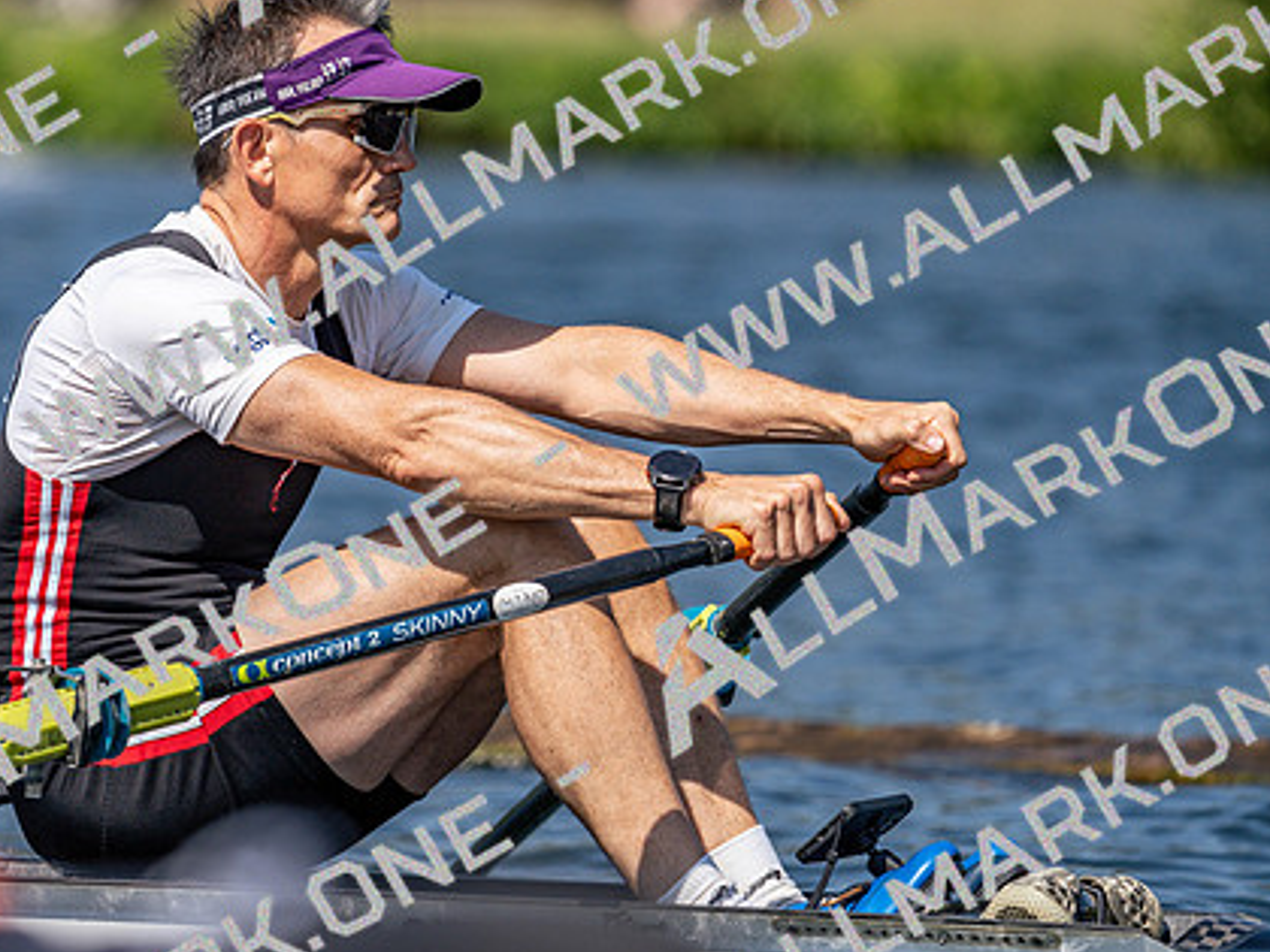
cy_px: 470
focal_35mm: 580
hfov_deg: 3.4
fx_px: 21279
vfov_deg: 2.6
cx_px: 396
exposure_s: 1/2000
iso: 250
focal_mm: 437
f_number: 6.3
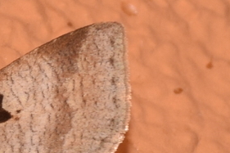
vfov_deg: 1.9
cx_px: -51
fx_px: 4584
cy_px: 173
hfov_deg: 2.9
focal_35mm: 718
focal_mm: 140
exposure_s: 1/160
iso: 100
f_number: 13
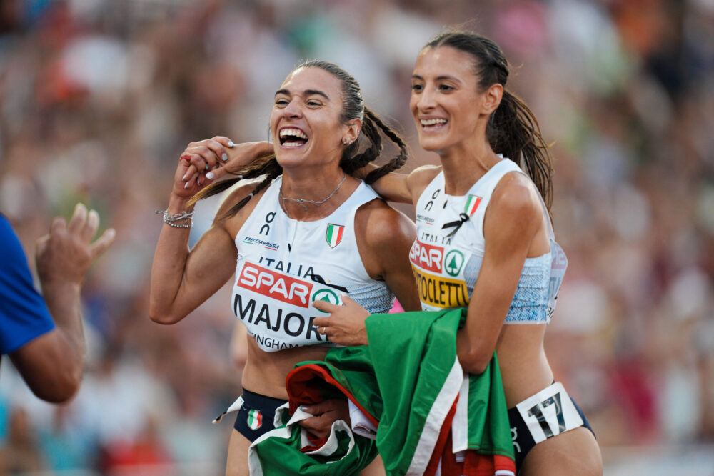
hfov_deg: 5.2
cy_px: 238
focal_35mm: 400
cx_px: 357
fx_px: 7930
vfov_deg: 3.4
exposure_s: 1/1600
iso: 1250
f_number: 2.8
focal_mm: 400
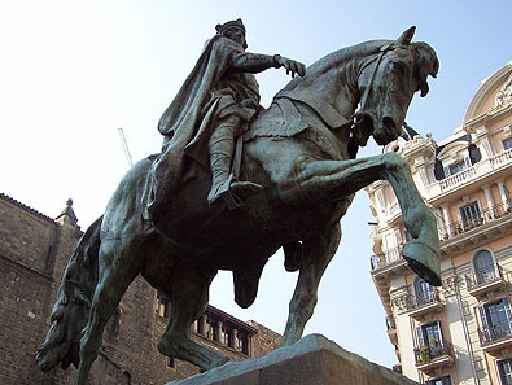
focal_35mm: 41
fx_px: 607
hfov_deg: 45.7
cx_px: 227
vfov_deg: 35.2
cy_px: 181
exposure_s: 1/266
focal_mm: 6
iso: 80
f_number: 4.8
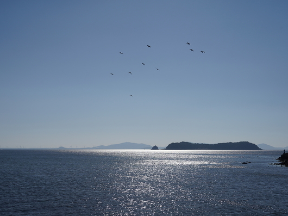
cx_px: 128
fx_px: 407
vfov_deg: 29.7
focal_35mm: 49
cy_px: 108
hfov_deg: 38.9
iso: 100
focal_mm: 45
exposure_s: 1/2000
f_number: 8
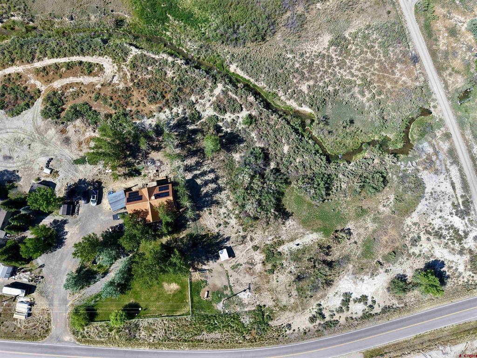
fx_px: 331
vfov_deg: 56.8
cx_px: 238
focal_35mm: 24
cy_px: 179
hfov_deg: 71.6
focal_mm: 8.67
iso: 110
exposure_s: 1/3000
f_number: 1.8
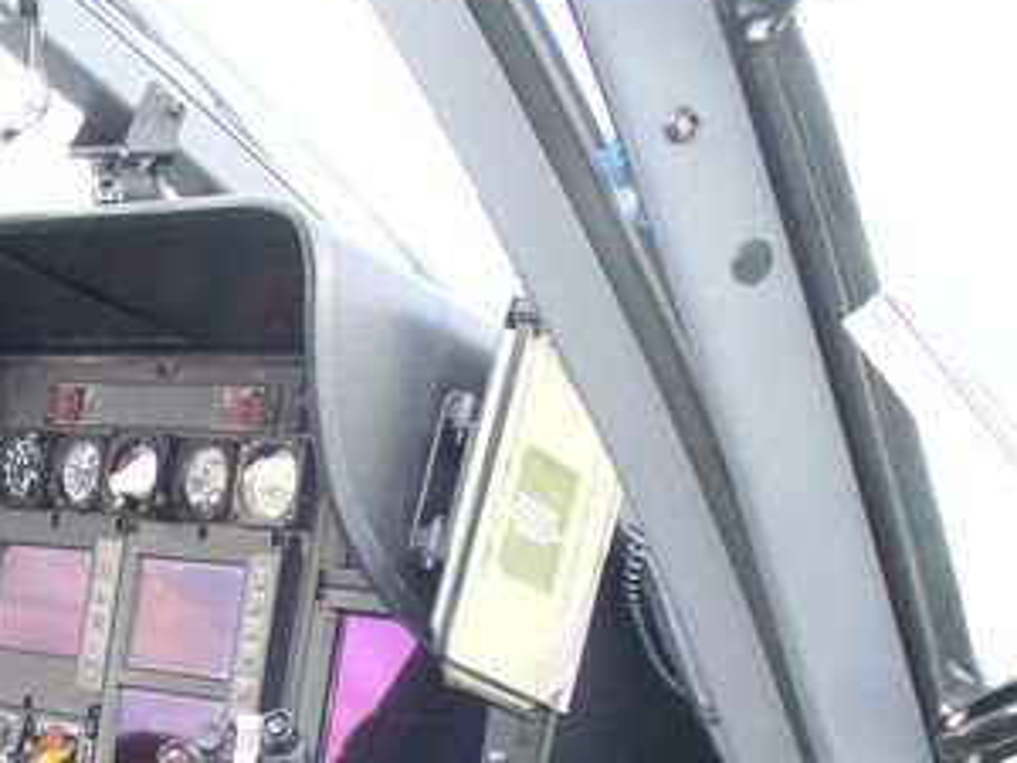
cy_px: 763
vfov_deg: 18.2
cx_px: 47
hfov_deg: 23.8
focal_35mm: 79
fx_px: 2321
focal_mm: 6.1
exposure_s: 1/60
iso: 80
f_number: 2.8
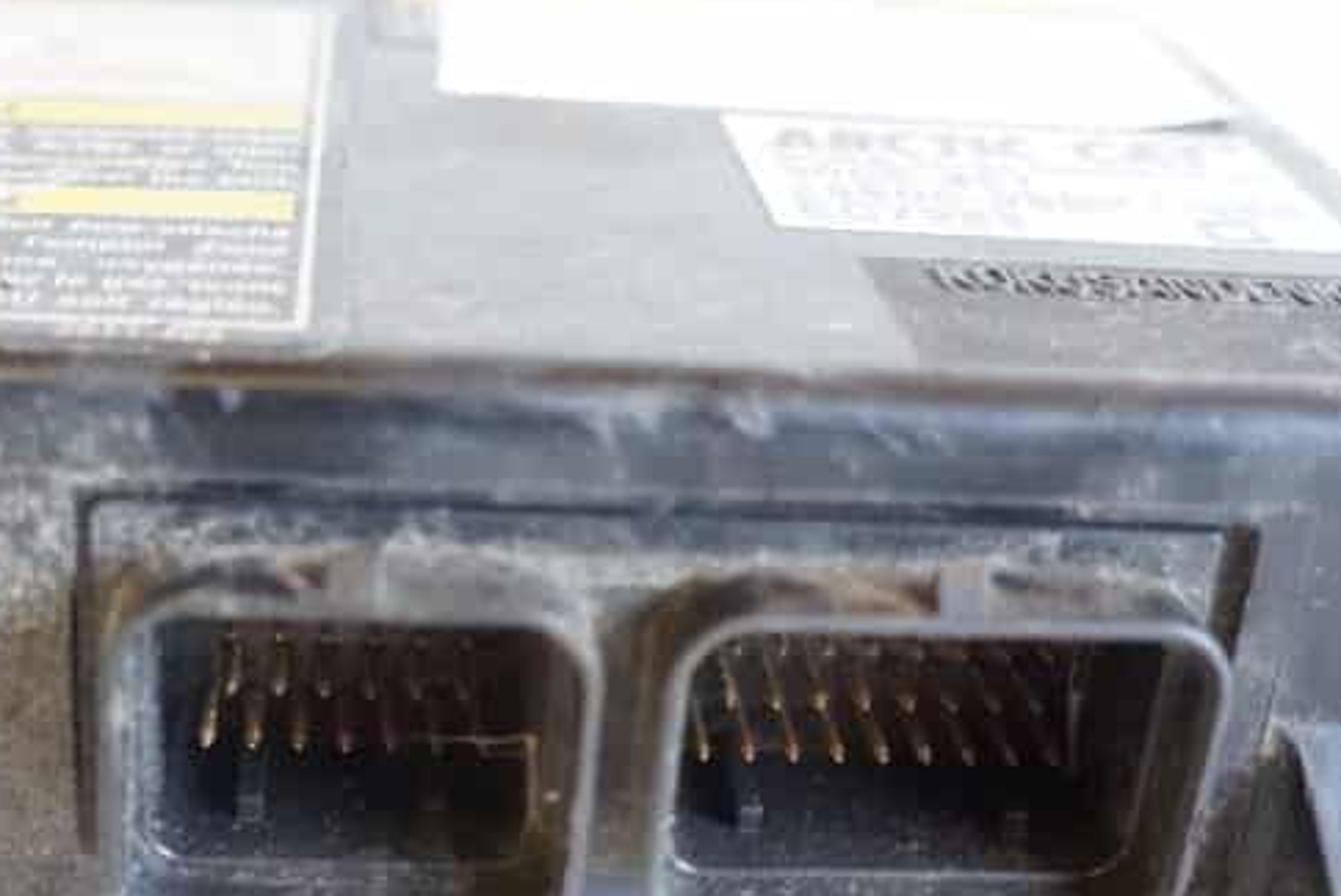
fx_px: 2124
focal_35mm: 57
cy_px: 472
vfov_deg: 23.8
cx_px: 453
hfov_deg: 34.7
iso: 2000
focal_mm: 18
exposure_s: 1/60
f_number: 4
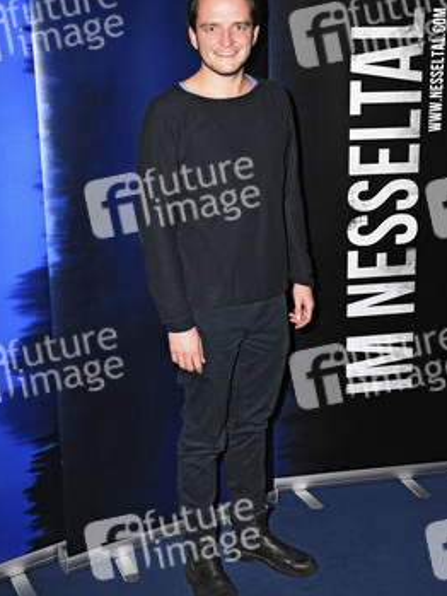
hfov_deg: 32.5
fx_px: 767
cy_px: 283
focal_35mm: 45
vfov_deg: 42.4
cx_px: 222
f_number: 6.3
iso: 1600
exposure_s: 1/60
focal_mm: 27
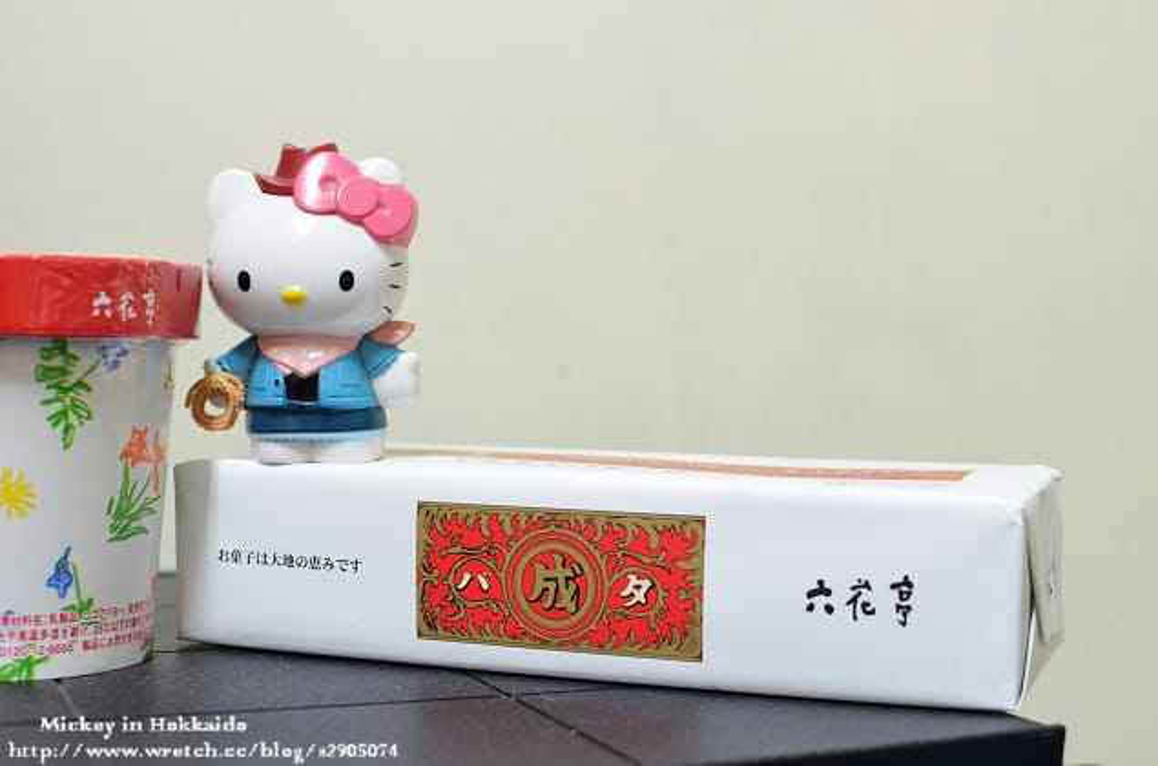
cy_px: 383
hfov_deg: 37.9
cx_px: 579
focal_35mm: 52
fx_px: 1685
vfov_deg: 25.6
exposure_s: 1/20
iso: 1000
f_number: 4.5
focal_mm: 35
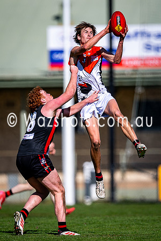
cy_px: 118
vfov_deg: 2.1
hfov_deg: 1.4
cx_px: 94
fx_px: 6578
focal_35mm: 981
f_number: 4
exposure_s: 1/2000
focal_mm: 500
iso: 100
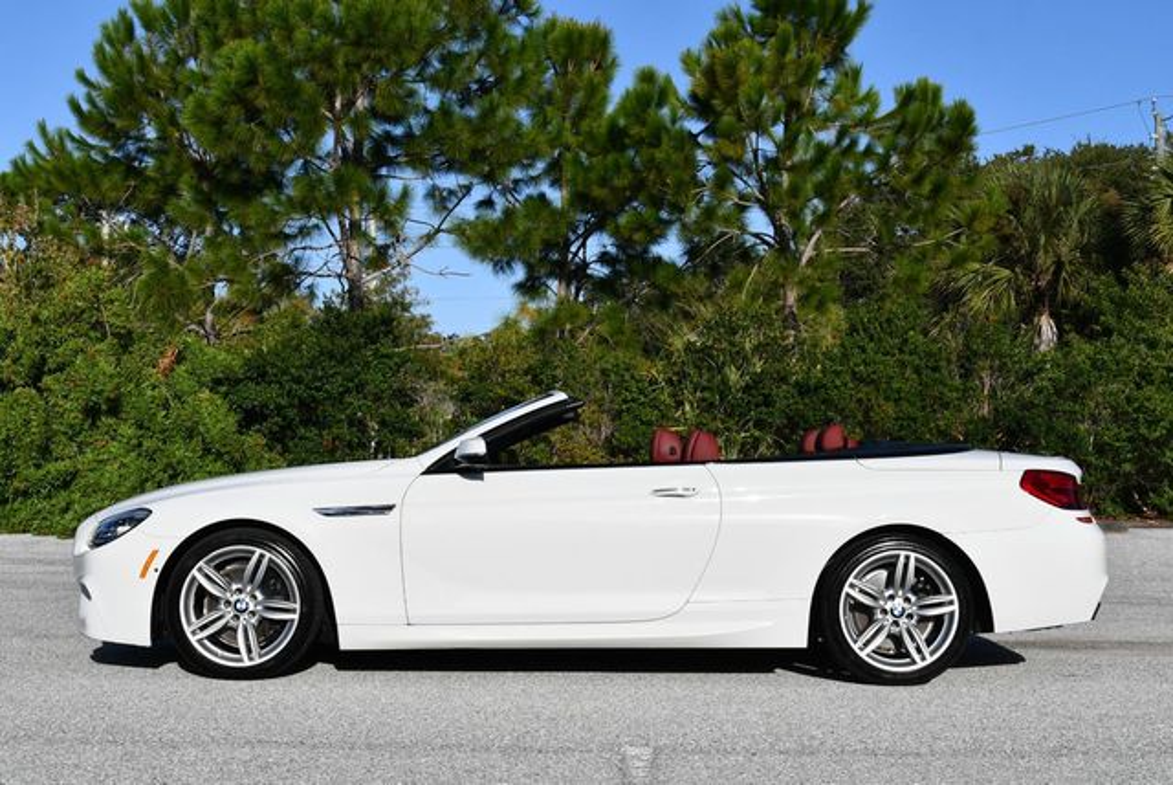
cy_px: 392
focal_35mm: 52
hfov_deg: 38.2
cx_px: 586
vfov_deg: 26.0
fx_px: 1696
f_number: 9
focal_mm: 26
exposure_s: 1/320
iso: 100
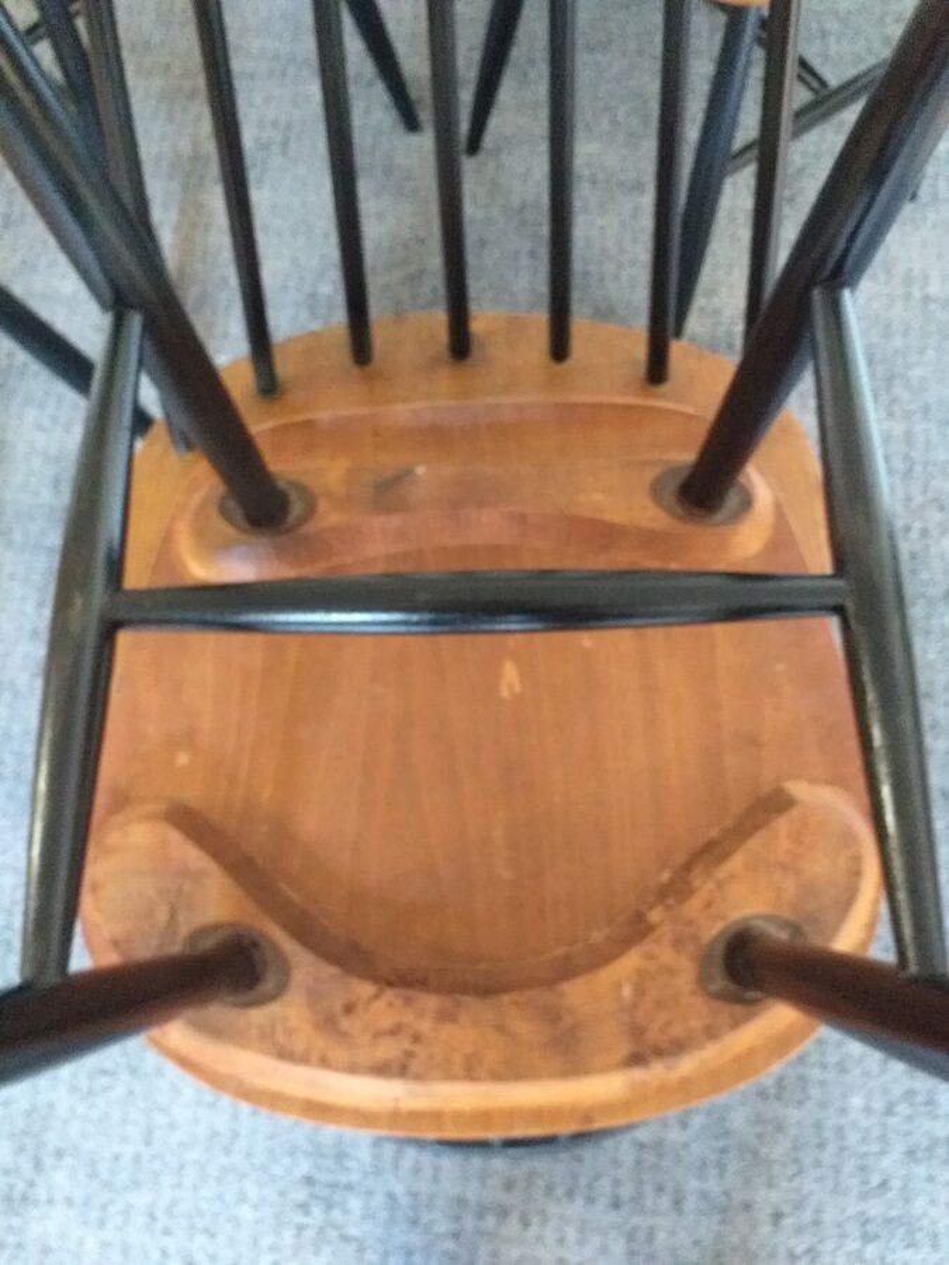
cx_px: 474
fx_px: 950
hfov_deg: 53.1
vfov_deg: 67.3
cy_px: 632
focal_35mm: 26
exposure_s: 1/17
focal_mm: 3.6
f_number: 1.9
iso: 640
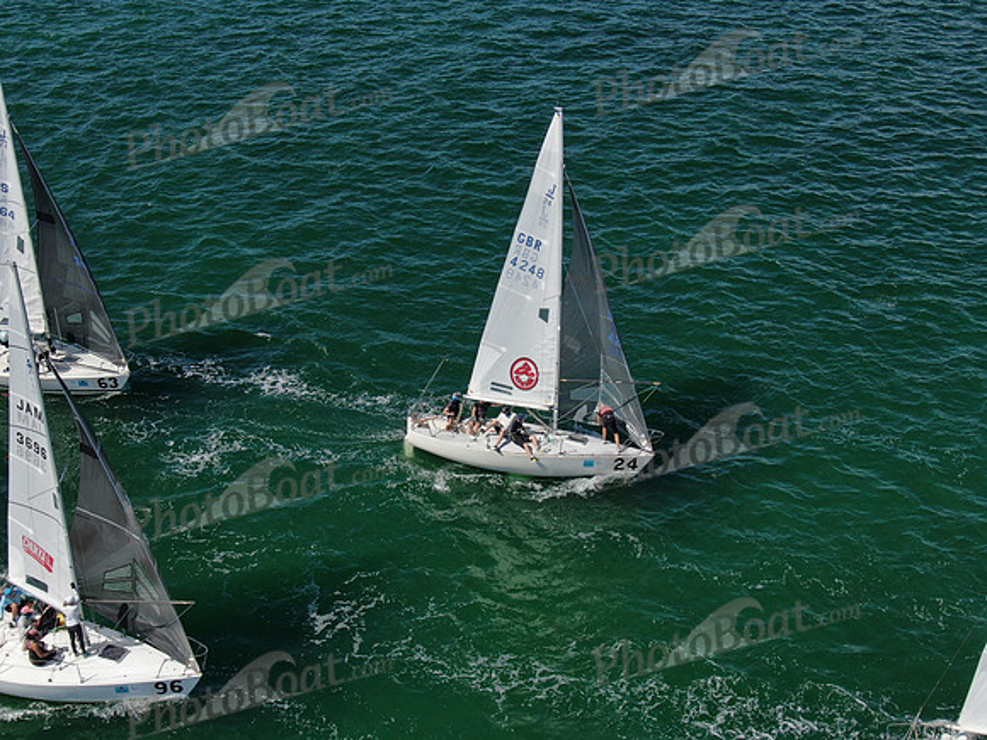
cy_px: 370
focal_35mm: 47
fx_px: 1340
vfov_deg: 30.9
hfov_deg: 40.4
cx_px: 494
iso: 100
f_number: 3.8
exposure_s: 1/1250
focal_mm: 8.42
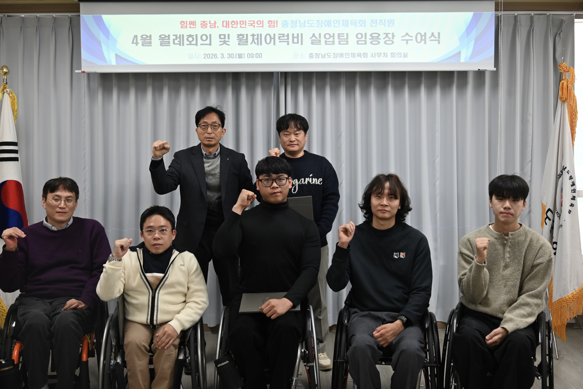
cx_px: 292
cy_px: 194
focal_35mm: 32
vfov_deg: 41.2
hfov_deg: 58.7
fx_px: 518
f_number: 4
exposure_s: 1/125
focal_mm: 32
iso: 800
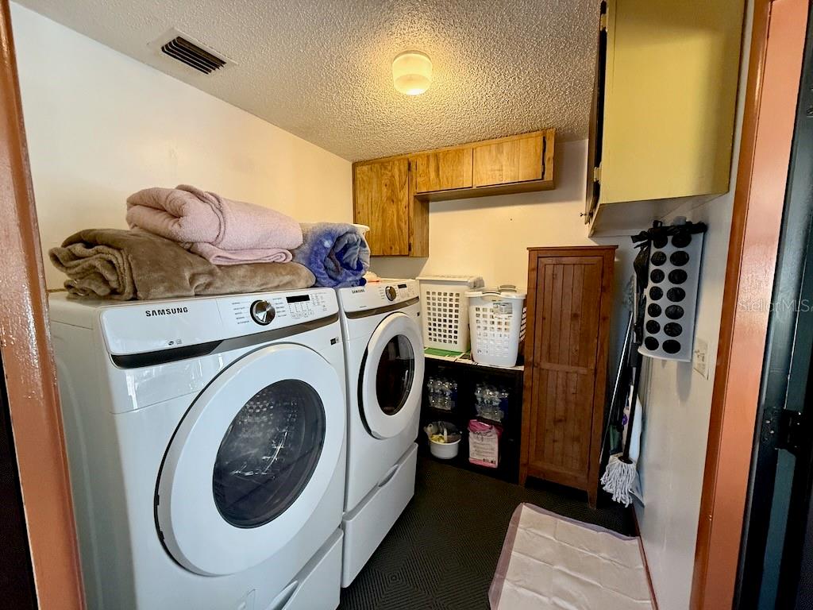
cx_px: 406
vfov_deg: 85.7
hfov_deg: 102.1
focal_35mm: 14
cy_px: 305
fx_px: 329
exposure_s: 1/60
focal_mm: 2.22
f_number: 2.2
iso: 500
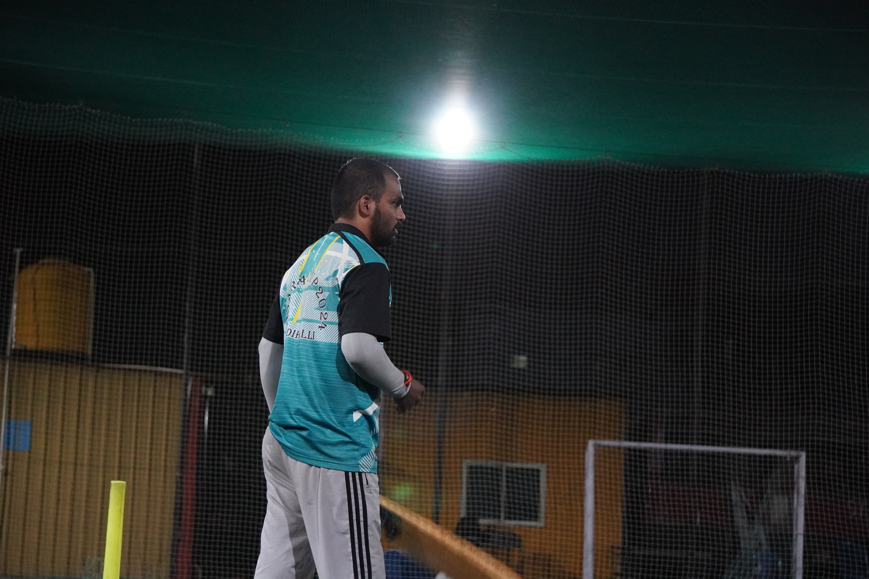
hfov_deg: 19.2
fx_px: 2571
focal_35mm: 106
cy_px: 290
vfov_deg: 12.9
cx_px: 434
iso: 5000
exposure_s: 1/80
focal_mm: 71
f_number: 5
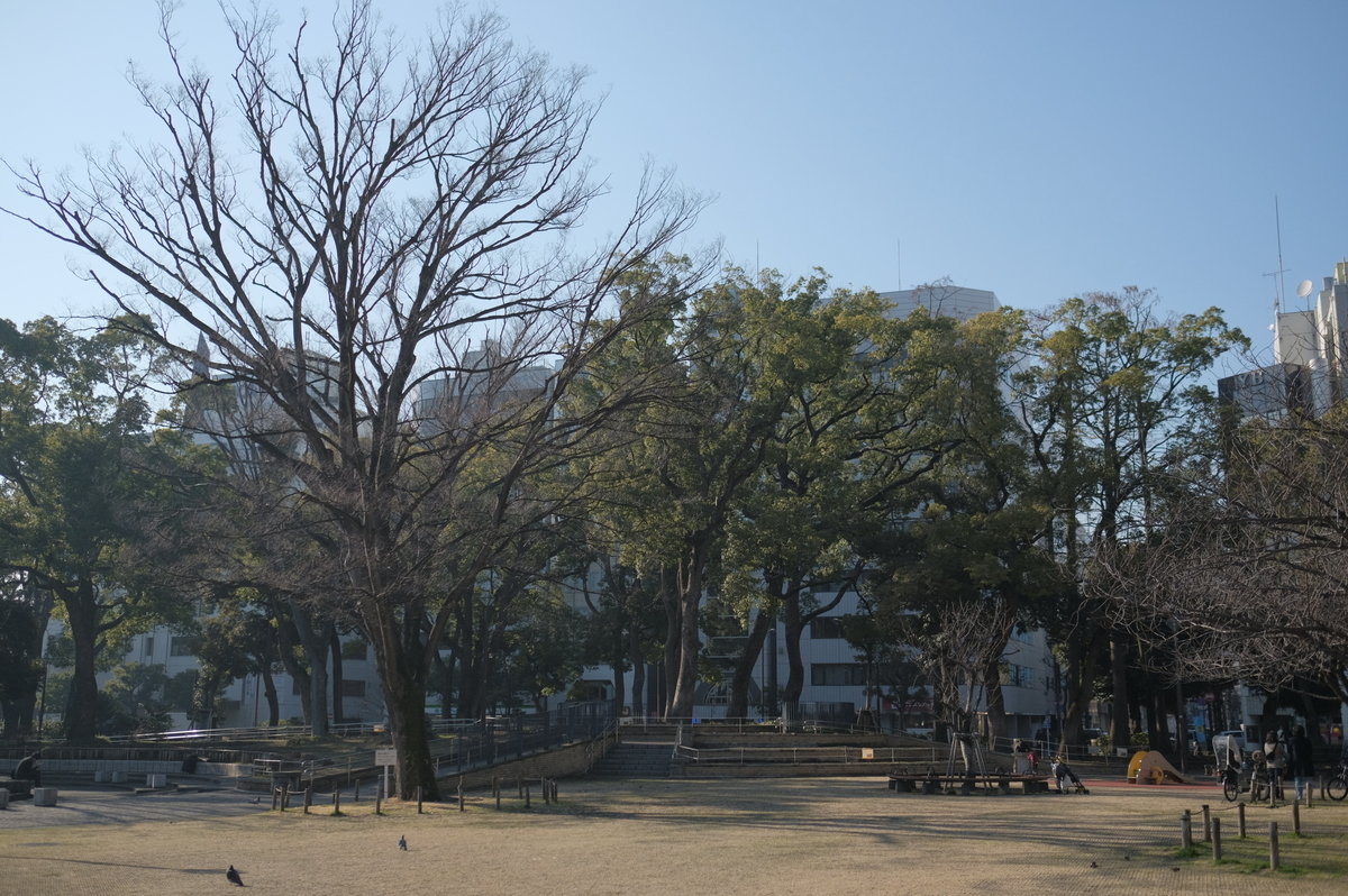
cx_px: 674
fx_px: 1309
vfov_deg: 37.8
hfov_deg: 54.5
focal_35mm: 35
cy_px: 448
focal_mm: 23
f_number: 2
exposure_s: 1/15000
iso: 800
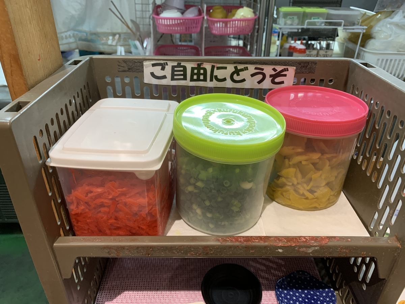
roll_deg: +0.7
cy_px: 152
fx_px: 304
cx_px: 202
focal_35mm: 26
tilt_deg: -29.4
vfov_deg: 53.1
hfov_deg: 67.3
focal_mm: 4.25
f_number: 1.8
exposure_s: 1/60
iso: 125
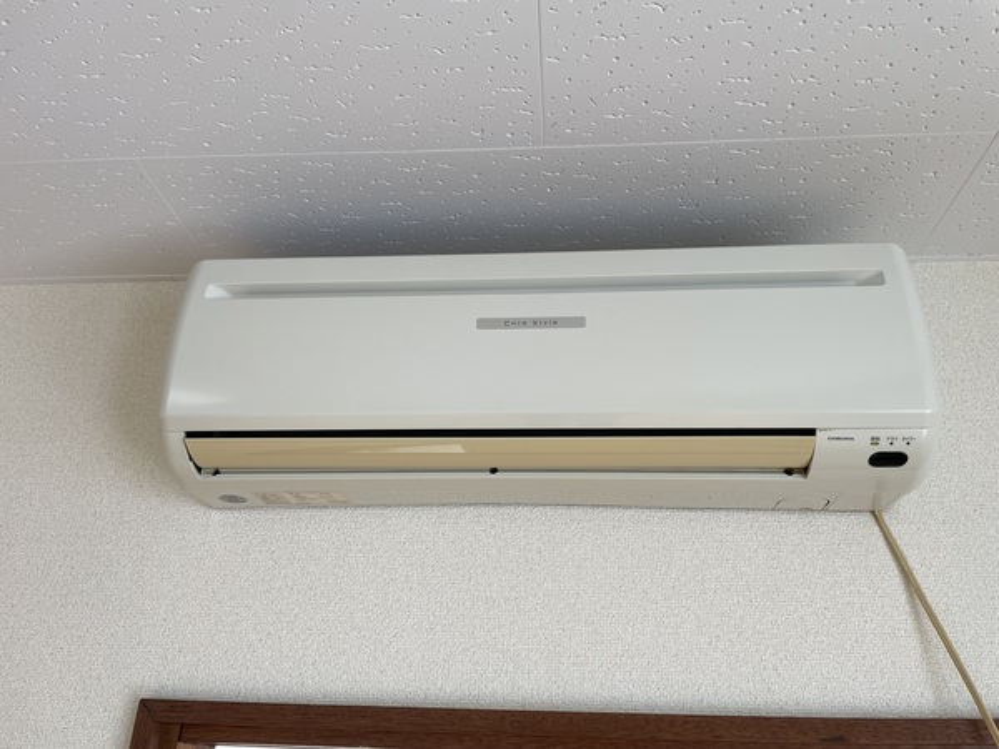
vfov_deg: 53.1
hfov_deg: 67.3
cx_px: 500
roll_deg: -1.6
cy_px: 374
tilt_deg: +27.7
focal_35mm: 26
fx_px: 750
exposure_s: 1/121
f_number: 1.6
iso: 32
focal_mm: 4.2
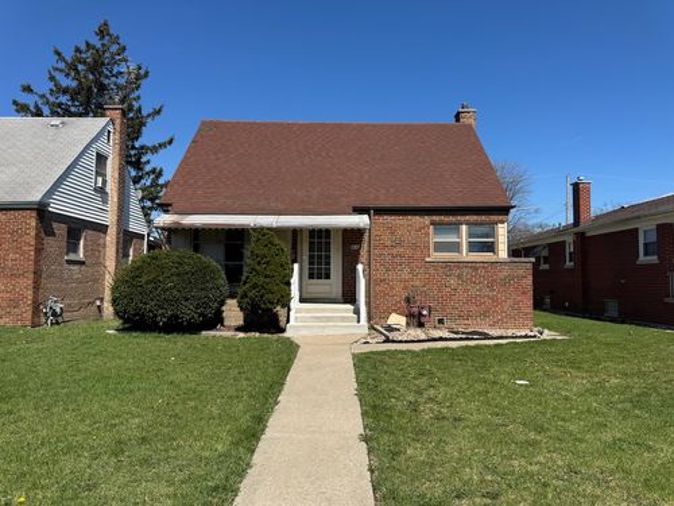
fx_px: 467
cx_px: 337
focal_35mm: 24
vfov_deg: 56.8
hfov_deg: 71.6
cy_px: 253
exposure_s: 1/5348
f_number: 1.78
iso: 80
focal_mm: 6.76
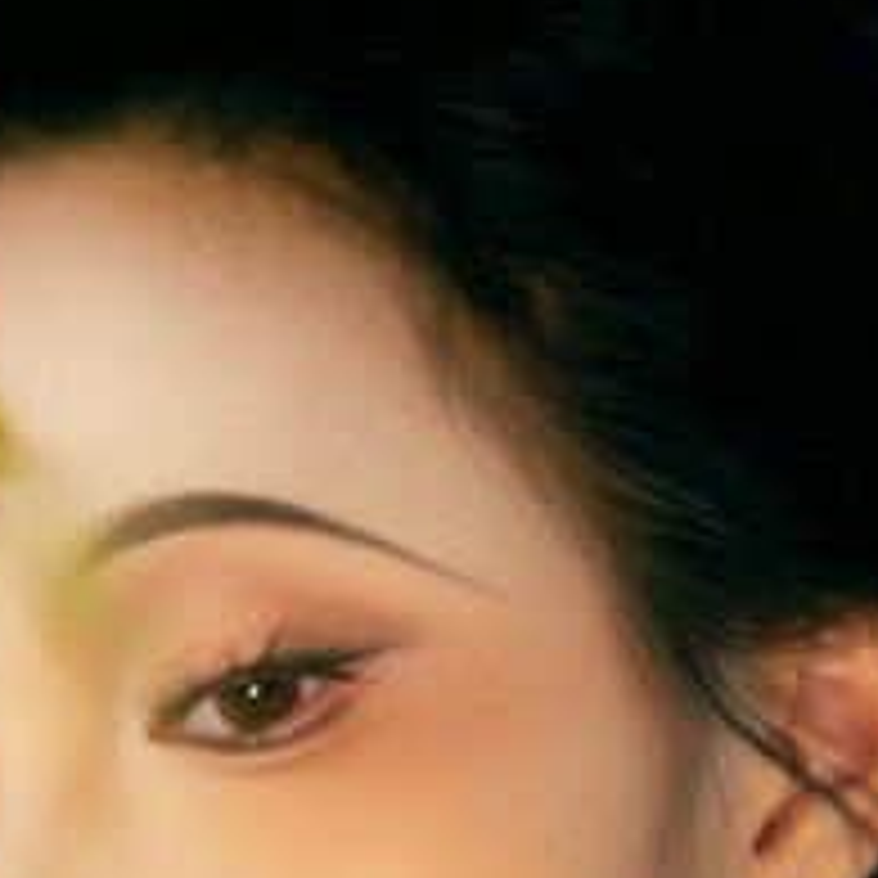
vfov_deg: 3.0
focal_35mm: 582
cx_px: 1000
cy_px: 2753
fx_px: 16701
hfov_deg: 3.0
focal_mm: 85
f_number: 6.3
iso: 250
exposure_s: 1/25
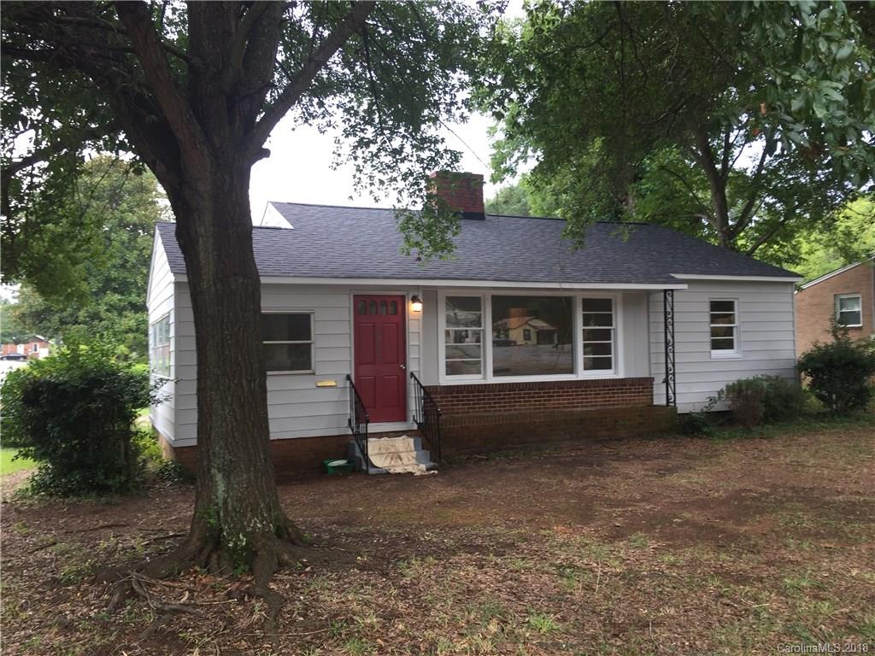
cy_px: 328
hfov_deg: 61.7
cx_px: 438
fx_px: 733
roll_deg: +0.3
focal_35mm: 29
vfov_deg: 48.2
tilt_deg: +0.4
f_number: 2.2
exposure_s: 1/60
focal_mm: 4.15
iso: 32
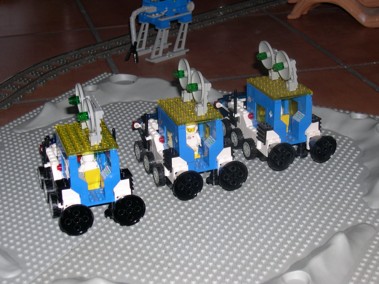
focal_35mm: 67
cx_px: 190
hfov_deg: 29.0
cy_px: 142
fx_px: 734
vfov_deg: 21.9
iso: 100
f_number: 3.7
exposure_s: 1/60
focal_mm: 14.2
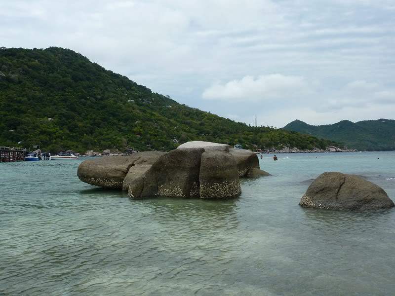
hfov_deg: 56.8
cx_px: 198
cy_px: 148
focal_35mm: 32
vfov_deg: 44.2
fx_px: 365
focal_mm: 5.3
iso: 80
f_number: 5.6
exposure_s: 1/640
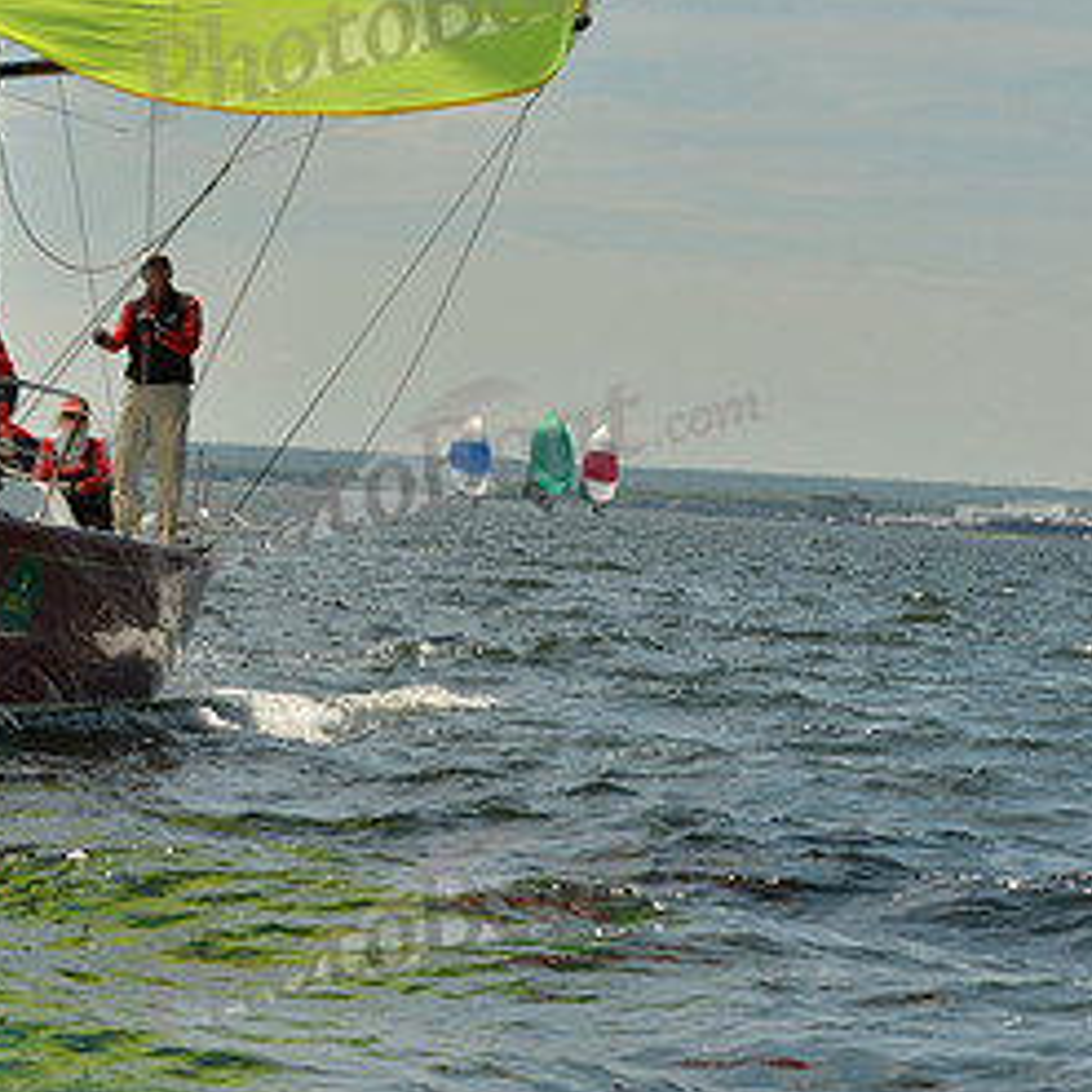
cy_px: 303
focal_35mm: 150
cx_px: -88
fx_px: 5354
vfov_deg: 11.6
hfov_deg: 11.5
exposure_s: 1/1600
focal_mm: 75
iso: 280
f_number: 9
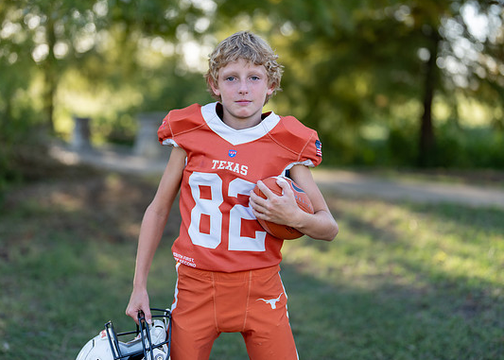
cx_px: 234
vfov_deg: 24.9
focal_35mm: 57
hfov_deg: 34.3
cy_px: 166
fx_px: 816
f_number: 1.2
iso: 100
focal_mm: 50
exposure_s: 1/1250
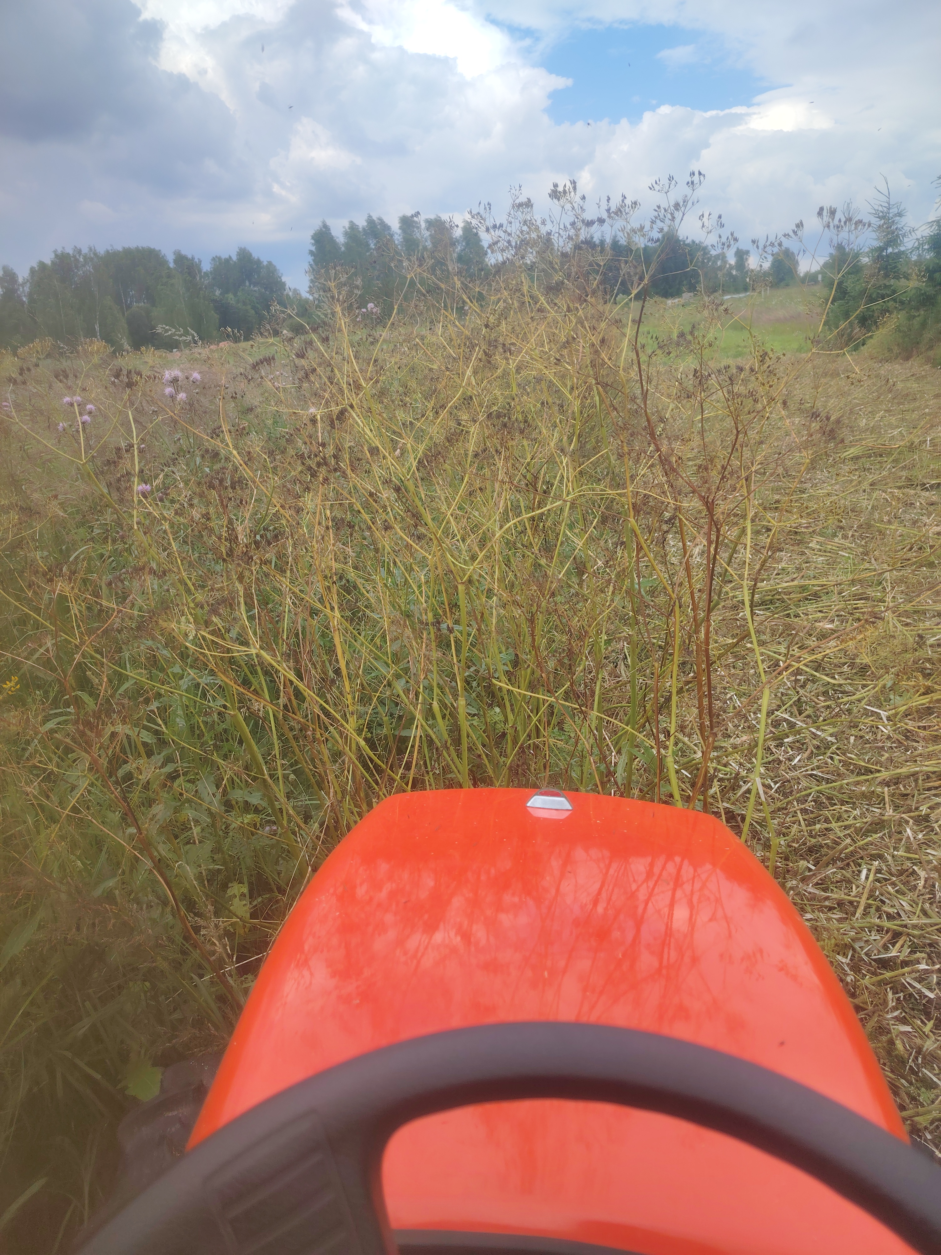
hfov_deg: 56.8
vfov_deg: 71.6
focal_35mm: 24
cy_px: 628
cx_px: 470
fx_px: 870
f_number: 1.75
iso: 100
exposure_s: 1/621
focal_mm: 5.25
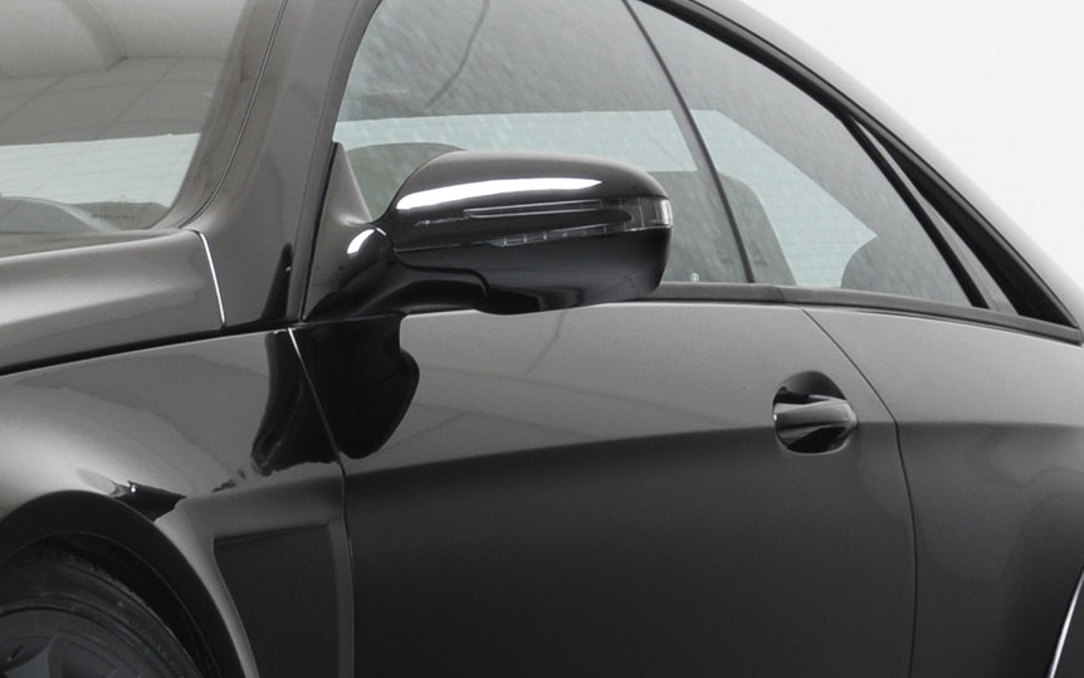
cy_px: 759
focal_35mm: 372
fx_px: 10991
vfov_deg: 3.5
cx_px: -390
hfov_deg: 5.6
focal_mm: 70
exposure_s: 2
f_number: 11
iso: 200
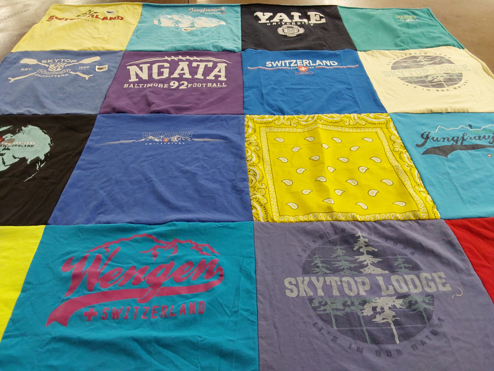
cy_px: 186
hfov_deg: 63.4
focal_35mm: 28
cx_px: 247
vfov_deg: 49.7
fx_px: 400
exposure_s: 1/60
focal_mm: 2.91
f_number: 1.9
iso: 125
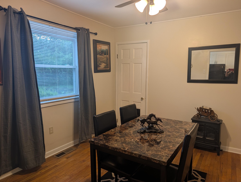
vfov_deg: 56.9
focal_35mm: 24
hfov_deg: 71.5
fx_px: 167
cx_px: 120
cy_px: 91
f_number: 1.68
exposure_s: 1/40
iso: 37
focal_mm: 6.9
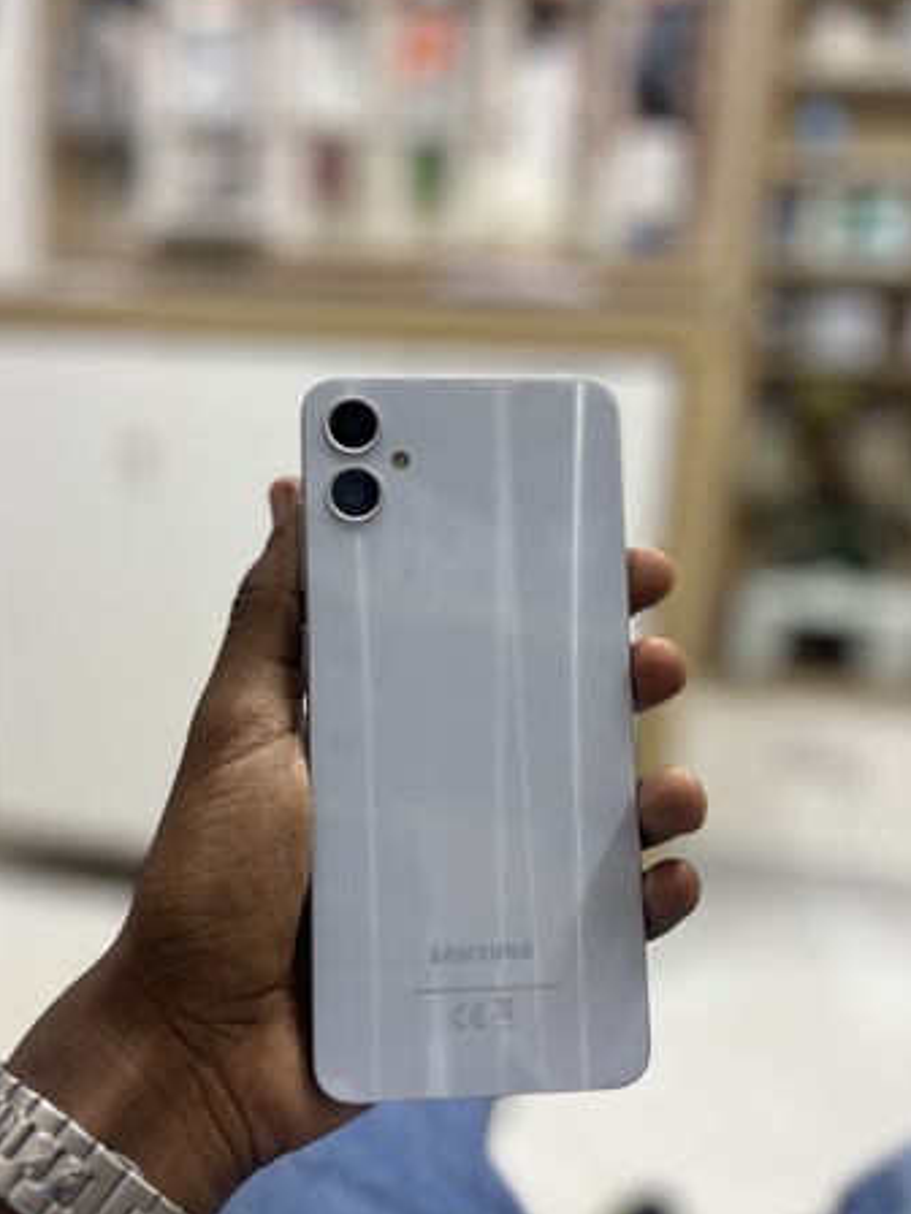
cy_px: 661
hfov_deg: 48.2
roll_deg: -3.7
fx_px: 1018
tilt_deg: -11.7
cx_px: 435
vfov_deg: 61.6
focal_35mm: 29
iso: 64
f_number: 1.5
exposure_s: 1/101
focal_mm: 5.7
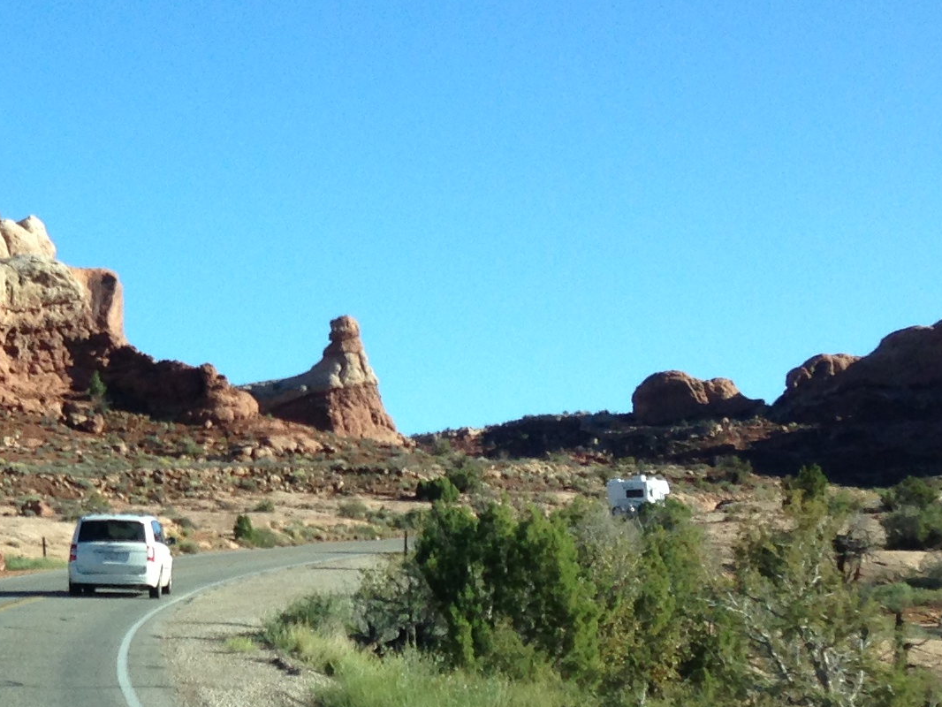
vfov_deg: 14.7
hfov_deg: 18.0
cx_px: -314
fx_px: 2749
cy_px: 342
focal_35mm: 101
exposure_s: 1/669
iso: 50
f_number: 2.4
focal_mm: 4.13
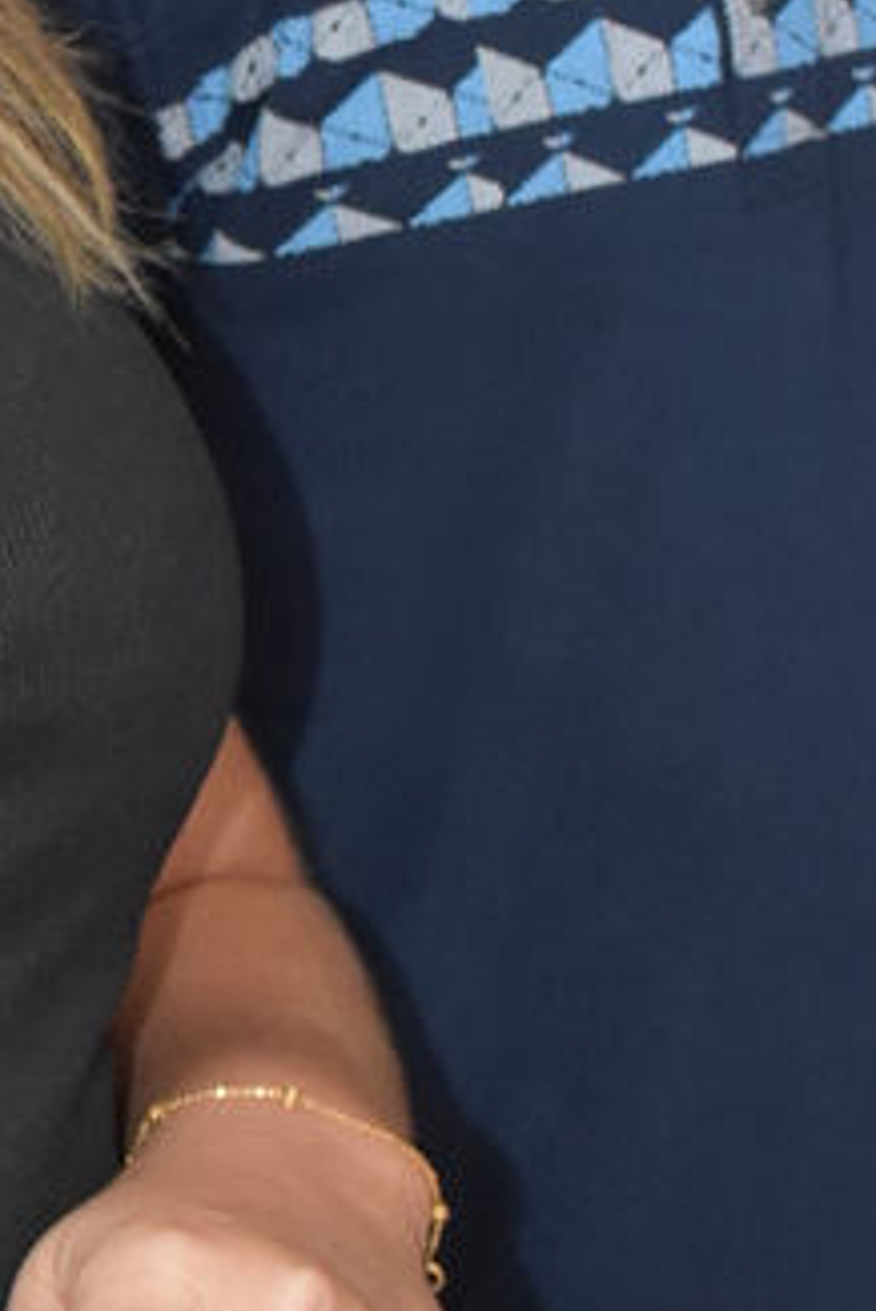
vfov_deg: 11.8
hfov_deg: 7.8
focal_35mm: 174
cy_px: 615
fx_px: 6343
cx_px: -321
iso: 1600
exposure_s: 1/125
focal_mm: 27
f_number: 5.6
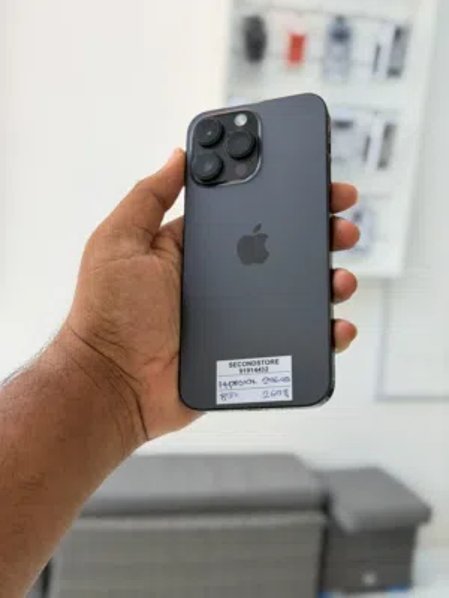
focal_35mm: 48
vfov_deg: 39.7
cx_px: 224
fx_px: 830
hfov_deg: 30.3
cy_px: 299
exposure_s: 1/201
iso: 50
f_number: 1.78
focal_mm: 6.76
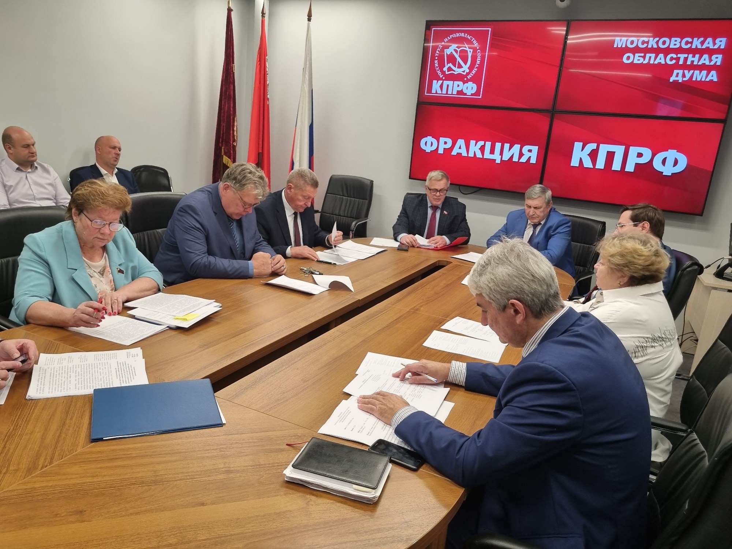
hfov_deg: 67.3
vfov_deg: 53.1
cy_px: 274
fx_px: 550
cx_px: 366
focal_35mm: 26
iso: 160
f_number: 1.8
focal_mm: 5.4
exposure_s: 1/100
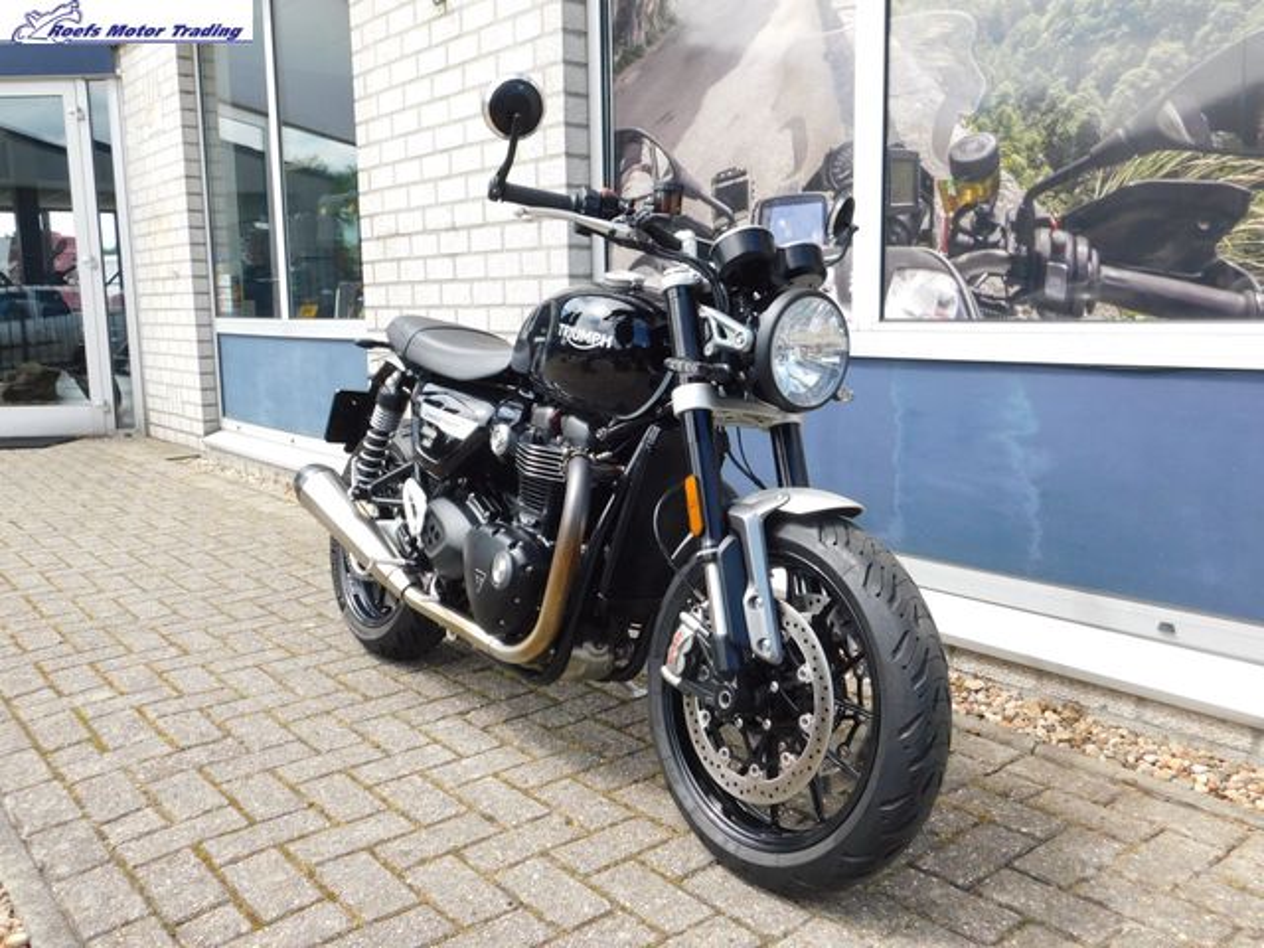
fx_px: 1095
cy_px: 474
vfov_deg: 46.8
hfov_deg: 60.0
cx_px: 632
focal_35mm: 30
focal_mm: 5.3
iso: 125
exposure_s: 1/400
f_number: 3.2
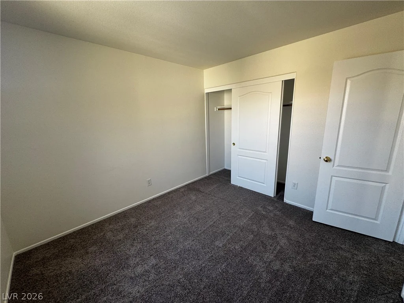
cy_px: 152
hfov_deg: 102.1
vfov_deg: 85.7
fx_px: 163
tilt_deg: -12.8
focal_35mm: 14
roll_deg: +2.2
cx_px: 202
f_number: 2.2
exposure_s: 1/120
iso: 100
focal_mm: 2.22
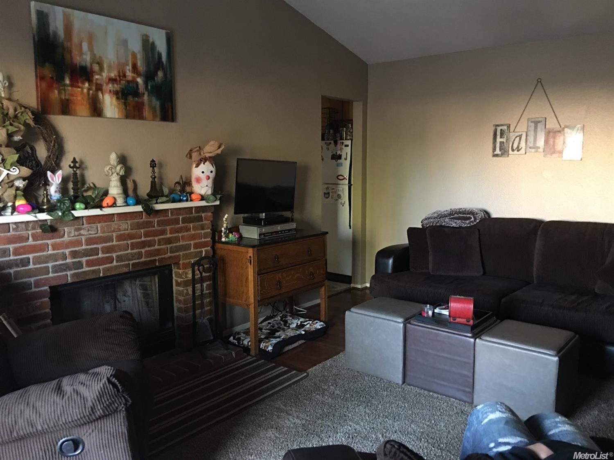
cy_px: 230
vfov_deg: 48.2
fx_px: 514
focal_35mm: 29
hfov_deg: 61.7
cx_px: 307
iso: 64
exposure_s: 1/4
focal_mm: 4.15
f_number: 2.2
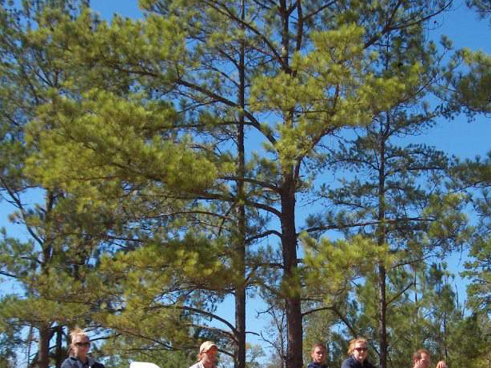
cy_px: 290
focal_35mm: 65
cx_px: 333
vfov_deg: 22.3
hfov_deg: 29.6
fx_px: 922
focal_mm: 8
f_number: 4.8
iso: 100
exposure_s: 1/351
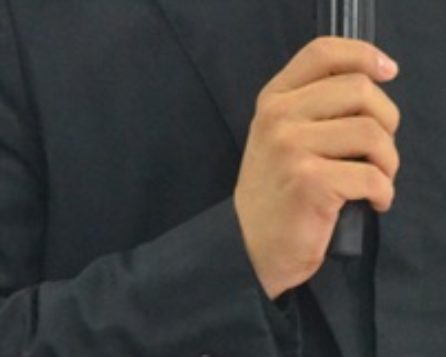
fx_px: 6524
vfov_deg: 3.1
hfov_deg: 3.9
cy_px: -21
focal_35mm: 494
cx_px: 368
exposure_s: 1/125
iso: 3200
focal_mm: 82
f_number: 4
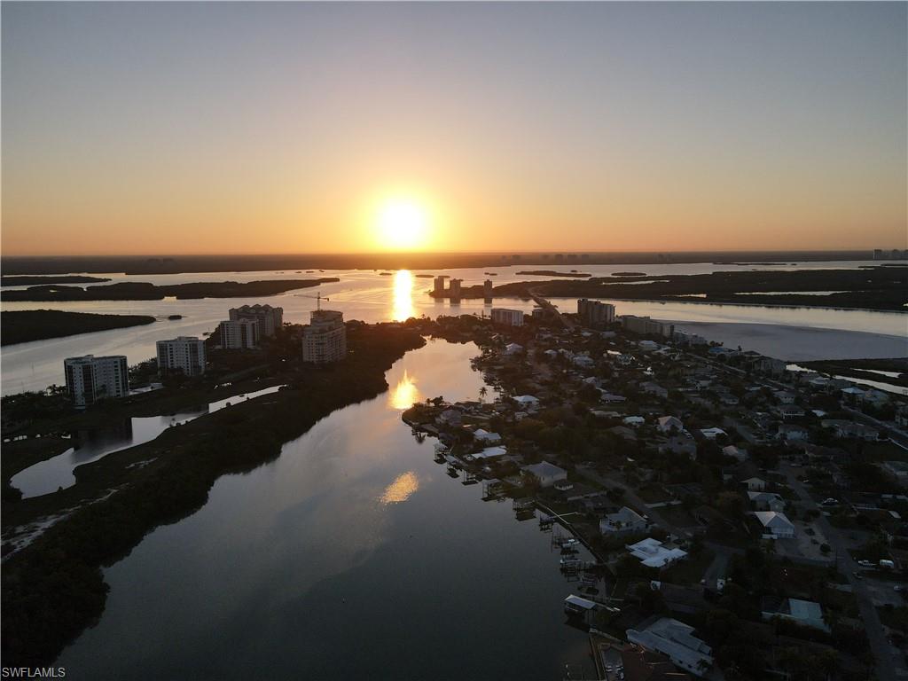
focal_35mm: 24
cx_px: 454
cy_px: 340
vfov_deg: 56.8
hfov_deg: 71.6
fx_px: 630
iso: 100
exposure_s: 1/800
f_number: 2.8
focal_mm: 4.5
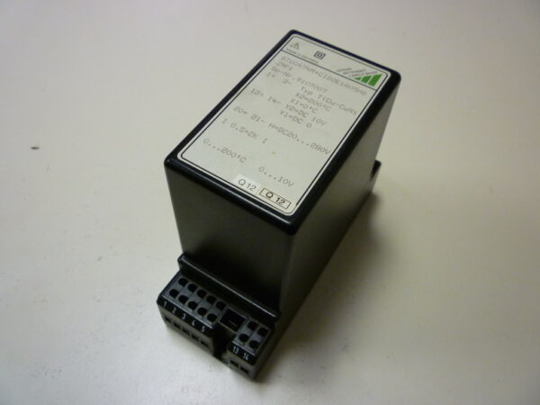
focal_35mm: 29
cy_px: 202
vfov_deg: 48.2
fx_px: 452
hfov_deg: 61.7
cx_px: 270
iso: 320
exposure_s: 1/30
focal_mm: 5.2
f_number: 3.3
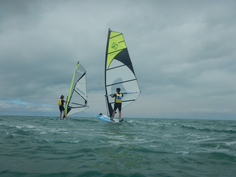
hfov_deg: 46.8
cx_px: 118
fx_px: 273
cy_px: 88
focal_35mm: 40
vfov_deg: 36.0
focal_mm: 7.2
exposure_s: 1/500
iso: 125
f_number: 8.4
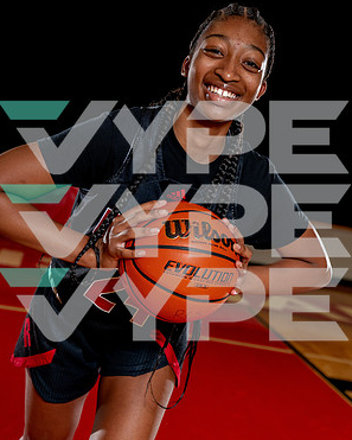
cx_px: 175
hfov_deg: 26.2
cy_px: 222
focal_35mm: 58
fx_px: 755
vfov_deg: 32.5
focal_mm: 51
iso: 400
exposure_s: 1/250
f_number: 4
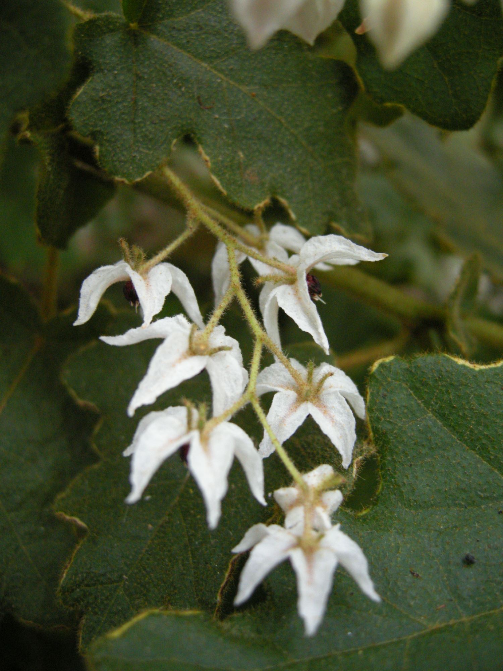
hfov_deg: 40.7
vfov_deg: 52.6
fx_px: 678
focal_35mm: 35
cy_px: 336
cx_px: 252
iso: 345
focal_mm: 7.5
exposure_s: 1/56.5
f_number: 2.7
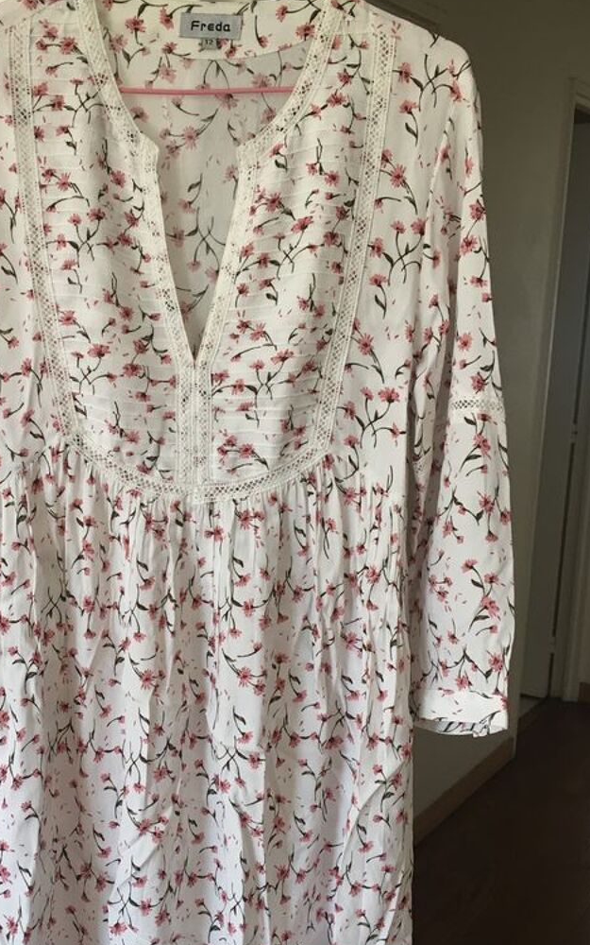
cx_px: 143
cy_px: 541
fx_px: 1055
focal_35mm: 41
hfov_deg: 30.7
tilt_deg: -12.1
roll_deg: -1.1
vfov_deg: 48.1
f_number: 2.2
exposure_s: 1/33
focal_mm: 4.15
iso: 50
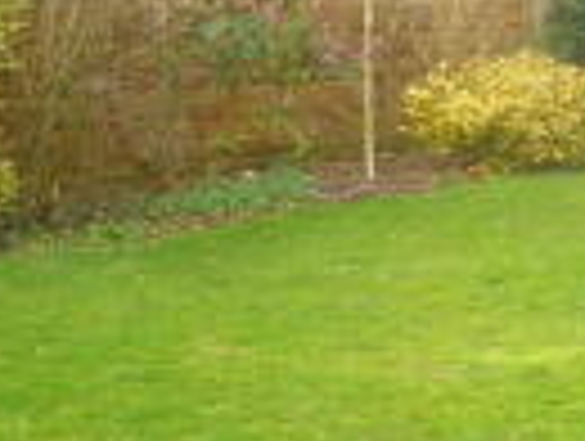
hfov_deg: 16.9
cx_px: 664
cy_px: 178
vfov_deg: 13.3
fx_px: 1896
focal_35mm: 112
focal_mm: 4.1
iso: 80
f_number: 3.3
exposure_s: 1/40
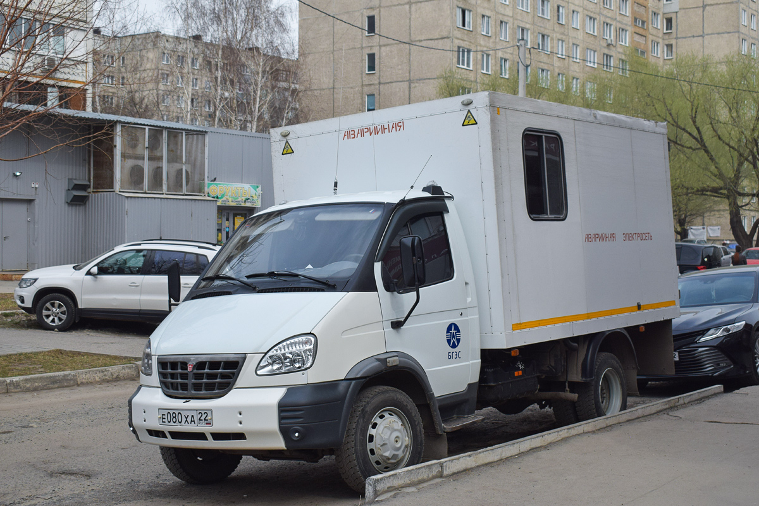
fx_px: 949
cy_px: 253
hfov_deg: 43.6
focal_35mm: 45
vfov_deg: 29.9
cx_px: 380
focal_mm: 30
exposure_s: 1/1250
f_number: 6.3
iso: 400
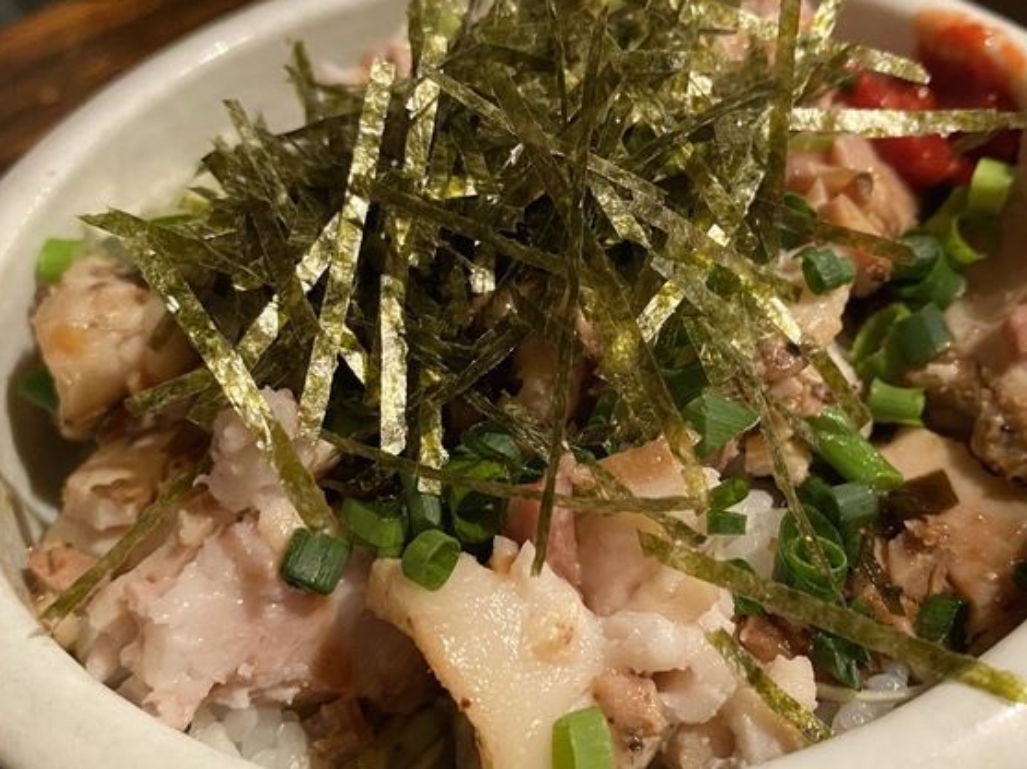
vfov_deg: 37.7
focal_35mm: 38
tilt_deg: -48.6
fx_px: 1127
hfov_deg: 48.9
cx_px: 581
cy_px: 420
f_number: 1.8
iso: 500
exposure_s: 1/33
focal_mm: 4.25
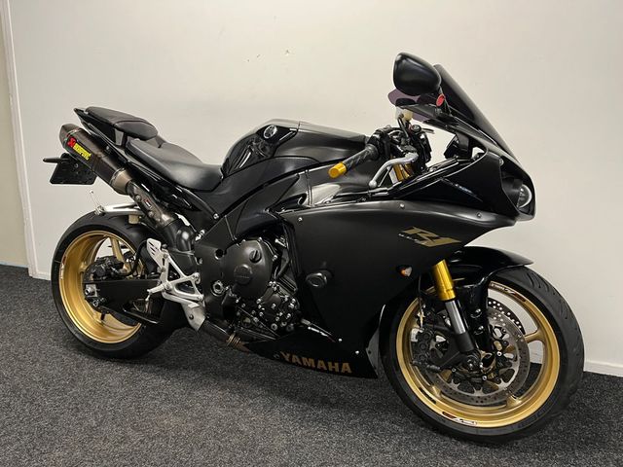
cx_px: 312
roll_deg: -0.4
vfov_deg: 53.1
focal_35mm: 26
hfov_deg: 67.3
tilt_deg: -11.5
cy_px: 234
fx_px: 468
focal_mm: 5.1
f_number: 1.6
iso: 125
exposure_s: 1/50
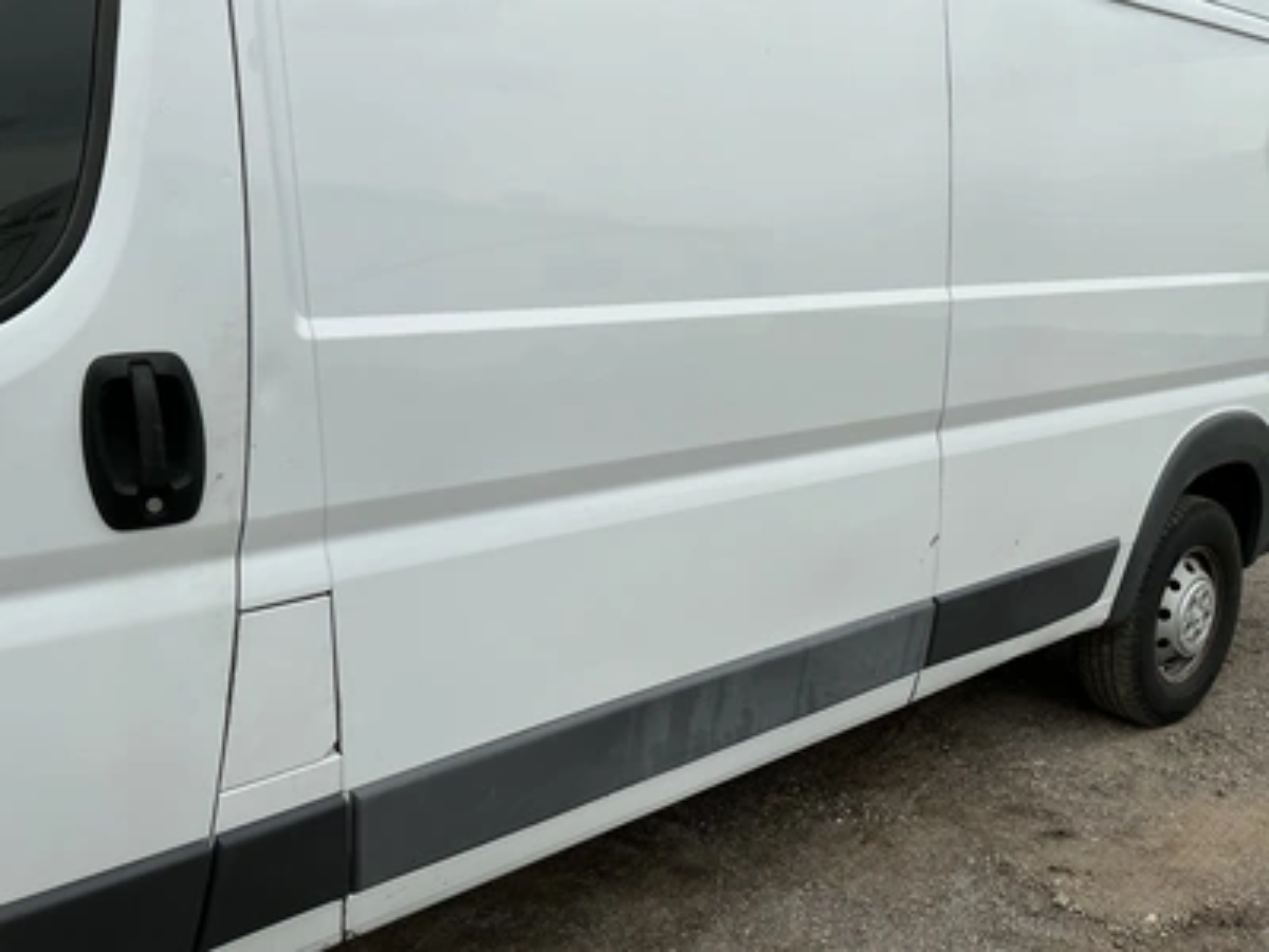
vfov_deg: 49.7
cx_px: 634
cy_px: 476
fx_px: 1026
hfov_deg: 63.4
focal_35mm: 28
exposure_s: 1/1534
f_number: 1.8
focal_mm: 3
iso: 25
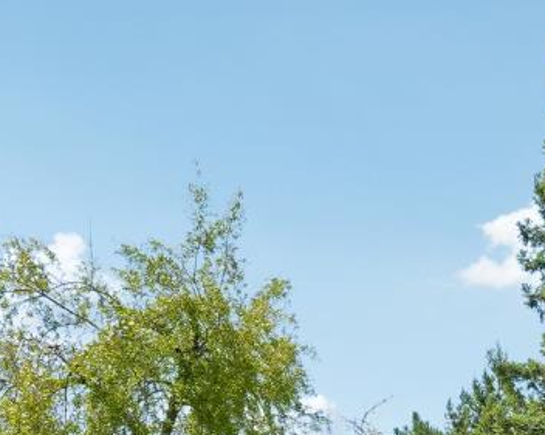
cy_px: 696
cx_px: 762
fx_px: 903
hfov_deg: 26.7
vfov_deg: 21.5
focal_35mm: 56
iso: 640
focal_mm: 14
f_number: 8
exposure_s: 1/640
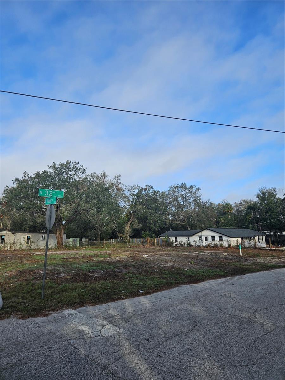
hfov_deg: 58.9
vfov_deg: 73.9
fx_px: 252
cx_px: 142
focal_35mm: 23
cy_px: 190
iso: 25
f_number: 1.8
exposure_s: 1/1484
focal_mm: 5.4
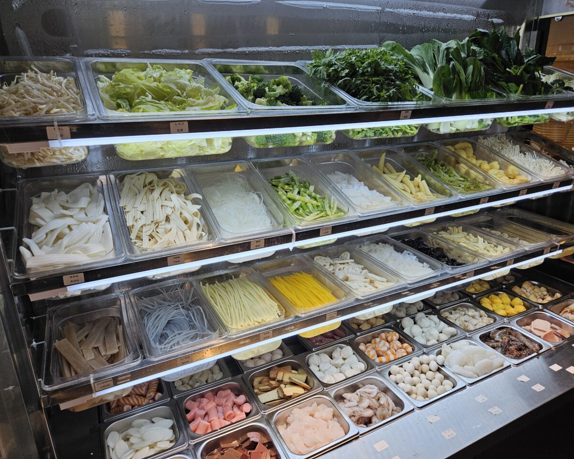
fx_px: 408
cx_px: 302
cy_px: 230
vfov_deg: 58.8
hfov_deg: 70.2
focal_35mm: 24
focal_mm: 5.4
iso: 40
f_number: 1.8
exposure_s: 1/180
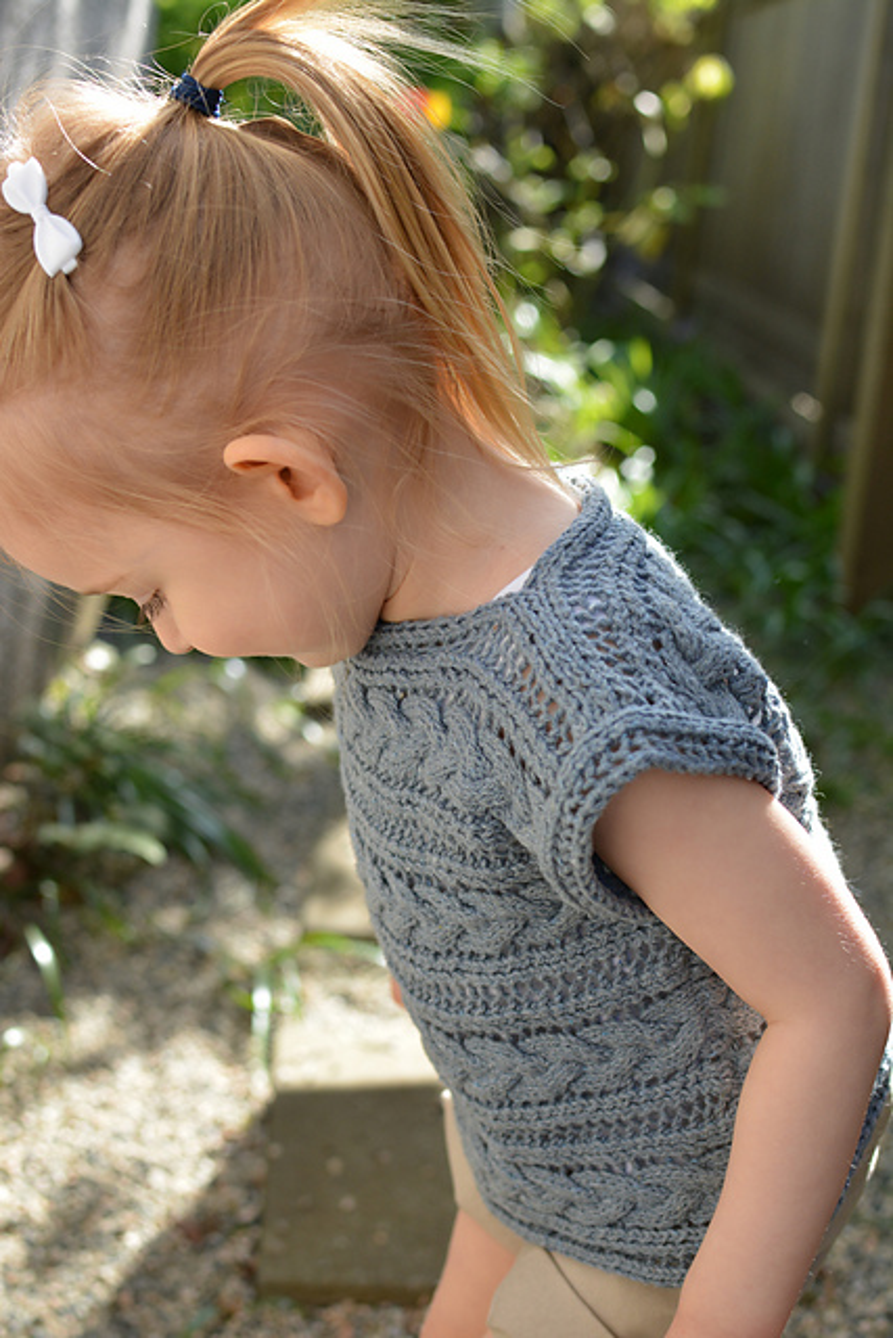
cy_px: 669
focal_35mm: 52
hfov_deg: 25.8
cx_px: 446
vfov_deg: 37.8
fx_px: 1952
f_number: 4
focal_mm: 35
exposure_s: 1/1000
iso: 560
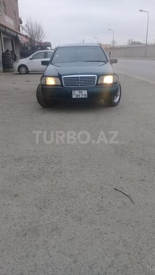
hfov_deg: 34.6
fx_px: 249
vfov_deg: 58.0
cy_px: 137
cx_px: 76
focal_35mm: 34
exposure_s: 1/427
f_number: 2.2
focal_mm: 3.3
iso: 50
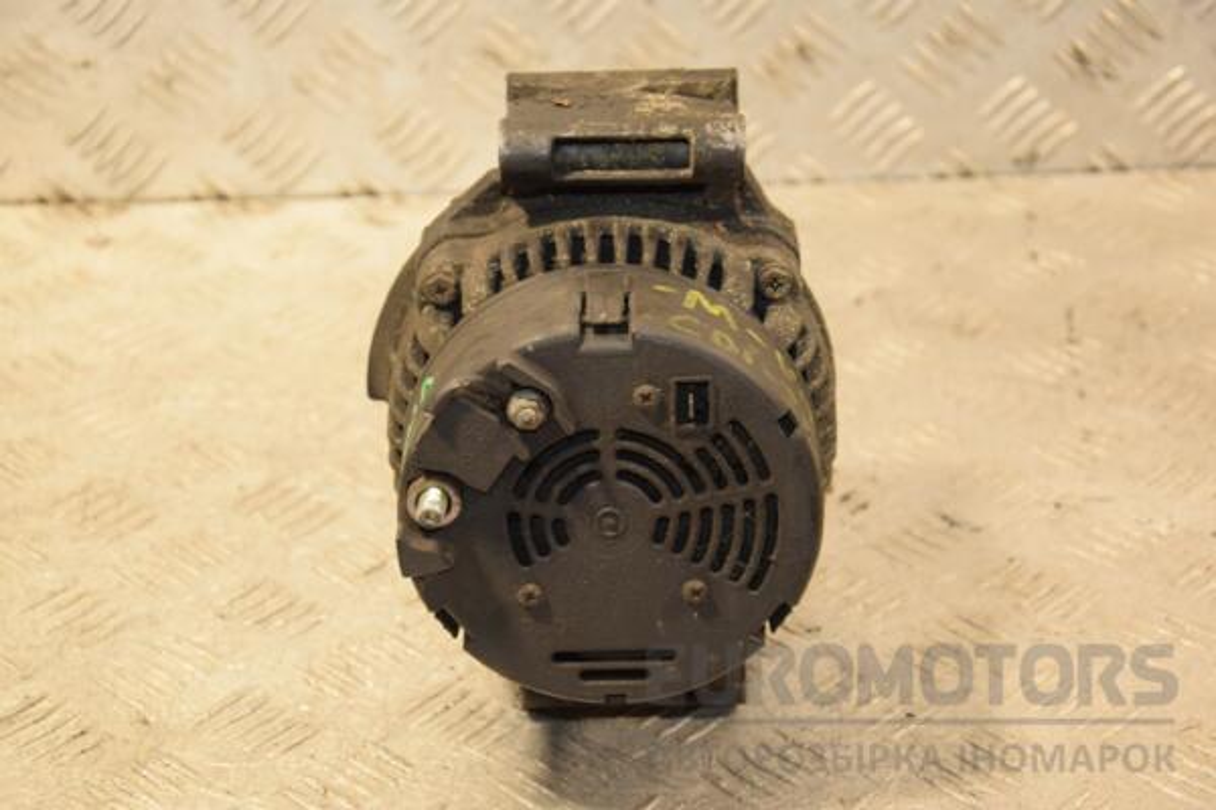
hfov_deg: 23.4
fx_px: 2938
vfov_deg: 15.7
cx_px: 608
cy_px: 405
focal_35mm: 87
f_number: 5
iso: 800
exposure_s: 1/80
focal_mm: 58
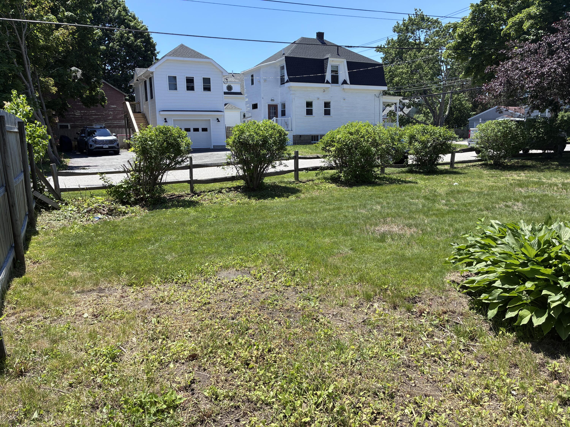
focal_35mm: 26
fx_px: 428
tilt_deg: -7.8
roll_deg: +1.2
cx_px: 285
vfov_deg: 53.1
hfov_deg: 67.3
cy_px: 214
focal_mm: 4.2
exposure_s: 1/928
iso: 20
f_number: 1.64
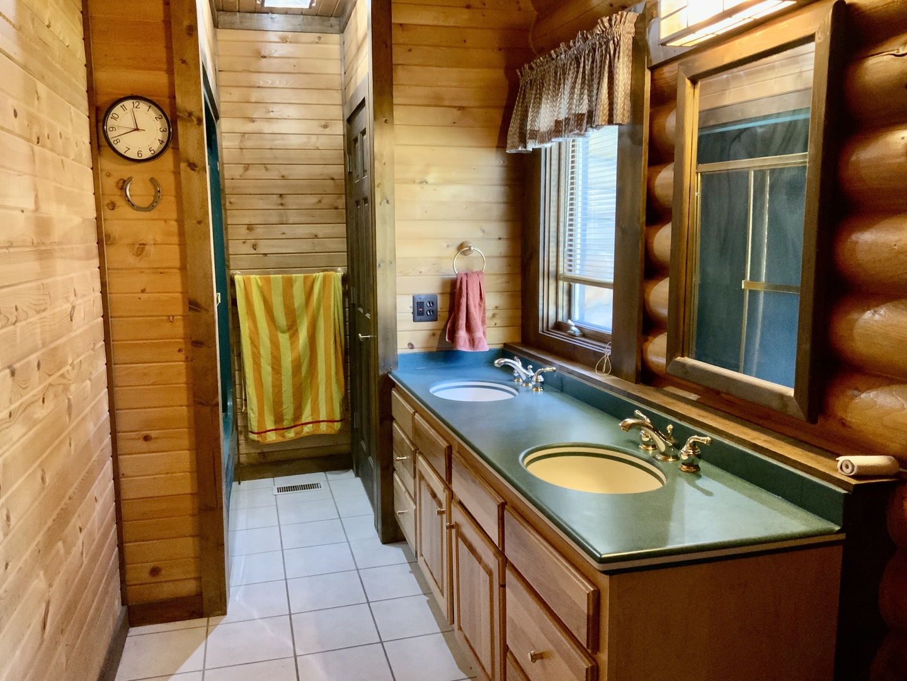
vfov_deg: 48.2
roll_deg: -0.2
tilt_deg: -8.7
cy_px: 340
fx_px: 760
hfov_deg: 61.7
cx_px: 454
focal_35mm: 29
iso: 400
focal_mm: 3
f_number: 1.8
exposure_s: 1/30
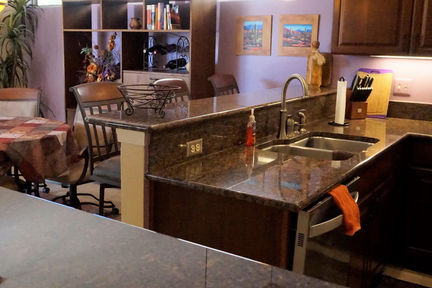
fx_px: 480
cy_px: 133
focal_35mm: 40
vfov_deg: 33.4
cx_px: 178
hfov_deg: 48.2
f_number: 7.1
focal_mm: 22
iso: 8000
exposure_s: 1/160
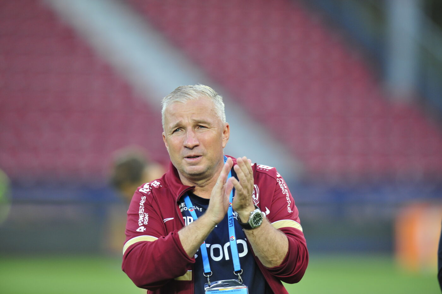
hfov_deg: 5.2
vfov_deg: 3.4
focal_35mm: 400
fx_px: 4909
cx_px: 221
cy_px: 147
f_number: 4
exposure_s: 1/1250
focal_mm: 400
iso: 1250
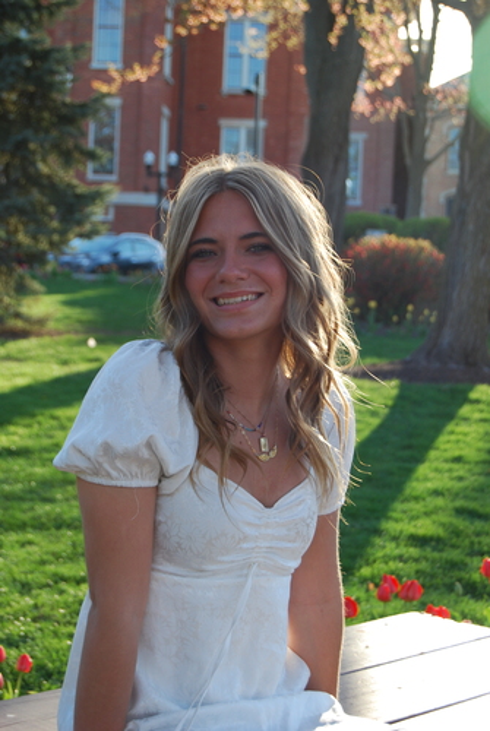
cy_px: 366
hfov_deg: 18.2
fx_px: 1526
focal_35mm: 75
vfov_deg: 27.0
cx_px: 245
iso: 200
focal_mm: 50
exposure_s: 1/125
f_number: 5.6
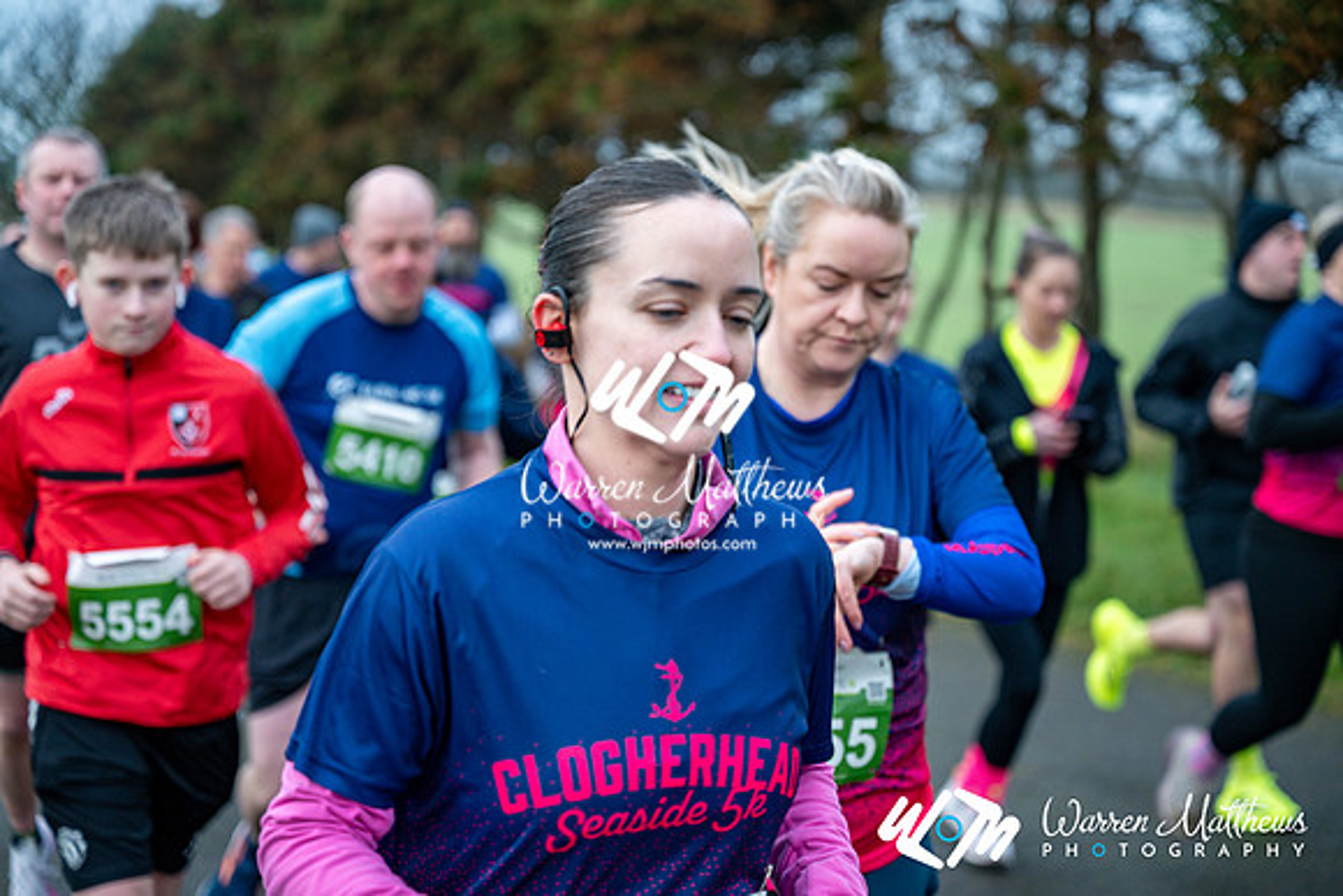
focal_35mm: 70
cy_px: 448
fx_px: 2612
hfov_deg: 28.8
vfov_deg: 19.5
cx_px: 672
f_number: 2.8
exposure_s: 1/1250
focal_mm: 70
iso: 450
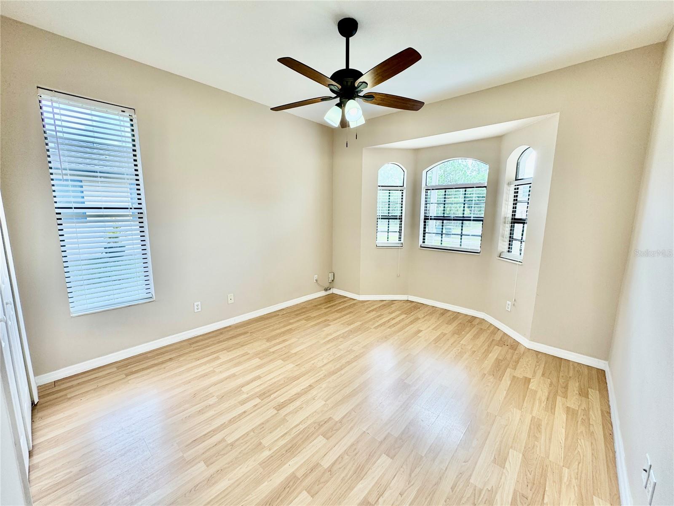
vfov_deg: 85.7
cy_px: 253
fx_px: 273
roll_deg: -0.6
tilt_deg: -8.8
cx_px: 337
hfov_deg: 102.1
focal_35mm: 14
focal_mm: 2.22
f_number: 2.2
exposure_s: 1/120
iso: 50
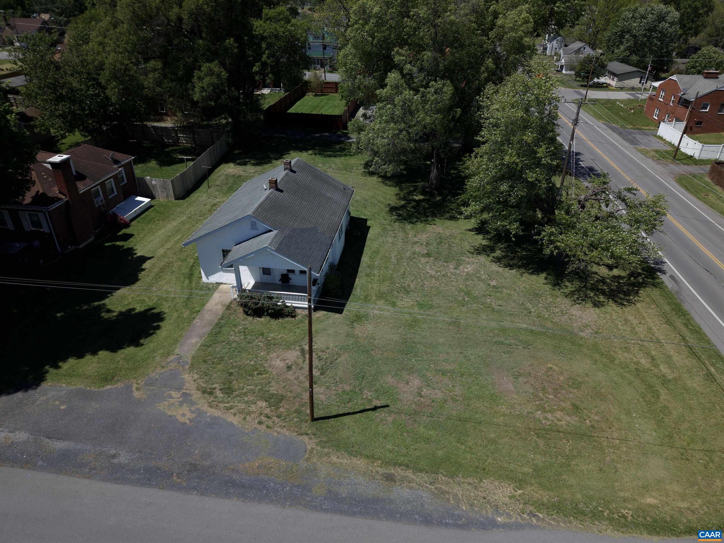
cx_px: 362
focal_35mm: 24
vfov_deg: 56.8
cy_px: 272
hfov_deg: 71.6
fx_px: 502
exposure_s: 1/20
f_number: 1.8
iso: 100
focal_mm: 8.67
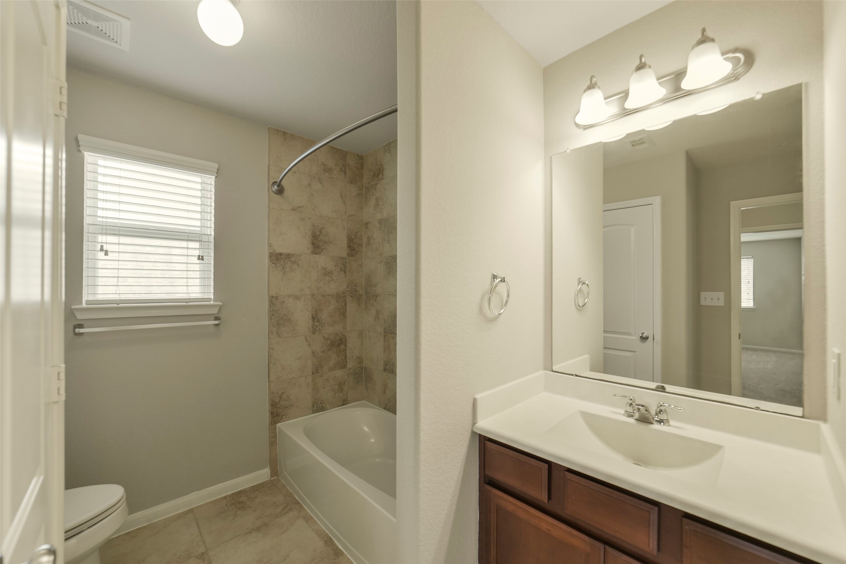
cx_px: 423
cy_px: 282
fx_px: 329
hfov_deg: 104.2
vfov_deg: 81.2
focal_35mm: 14
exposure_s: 1/60
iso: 500
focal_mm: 14
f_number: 5
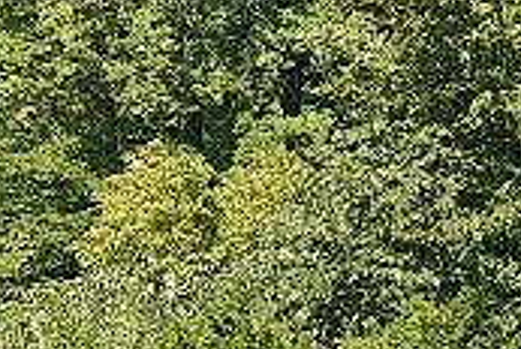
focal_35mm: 184
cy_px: 68
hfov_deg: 9.8
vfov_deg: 7.5
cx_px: 1277
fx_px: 2667
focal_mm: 5.4
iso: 50
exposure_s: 1/909
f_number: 1.8
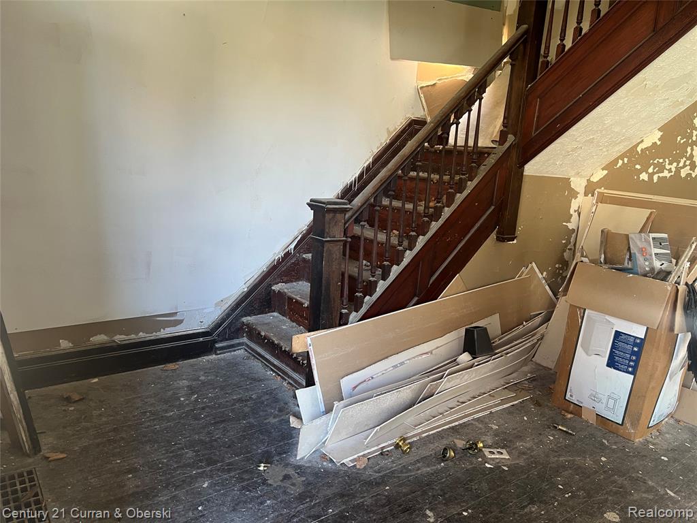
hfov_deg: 67.3
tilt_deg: -13.5
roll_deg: -4.7
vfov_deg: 53.1
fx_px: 524
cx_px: 348
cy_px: 262
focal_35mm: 26
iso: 125
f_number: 1.5
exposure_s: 1/70
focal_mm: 5.7
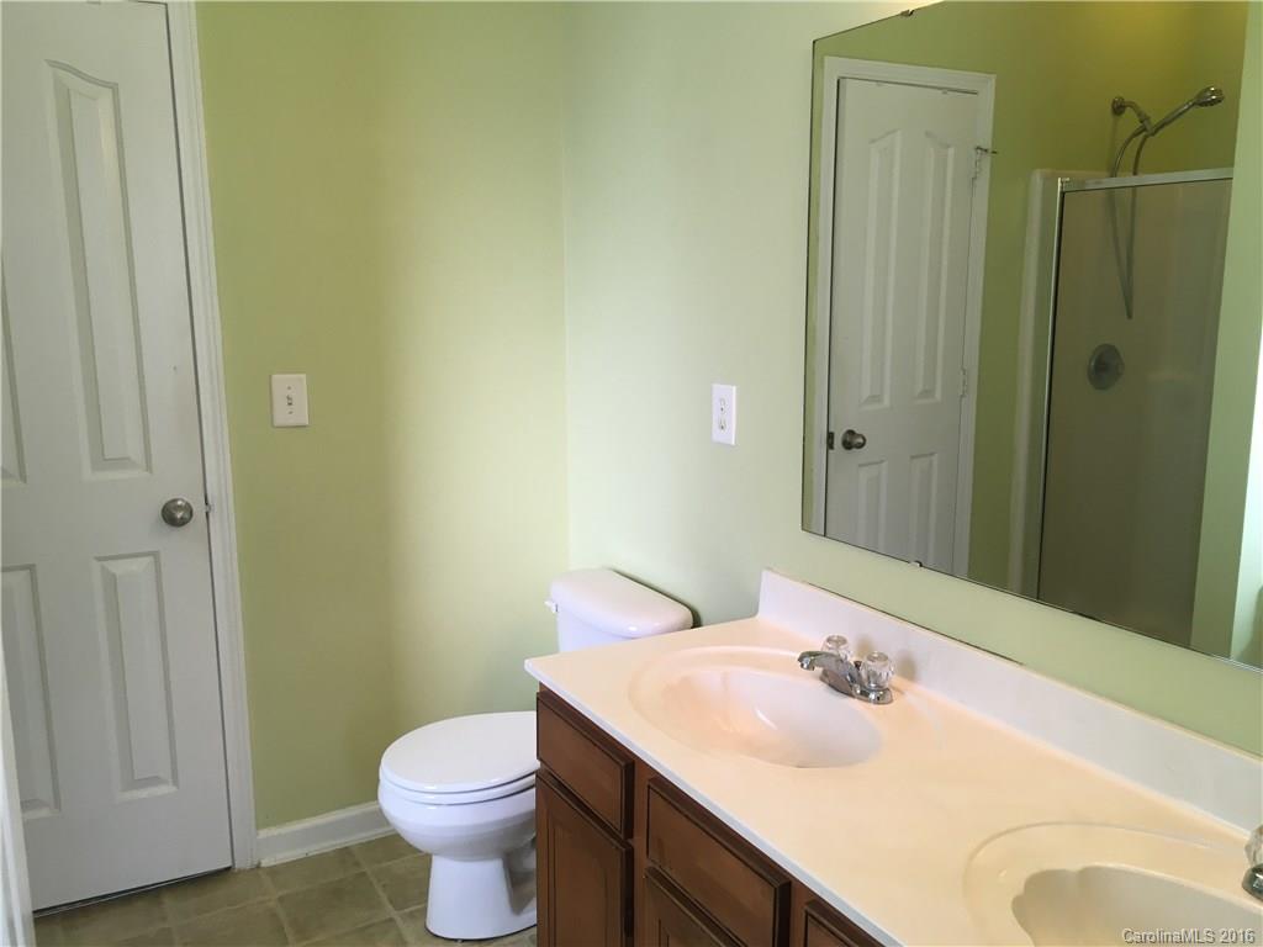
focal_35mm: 29
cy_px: 474
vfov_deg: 48.2
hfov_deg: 61.7
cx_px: 632
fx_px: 1058
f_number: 2.2
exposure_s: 1/40
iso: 25
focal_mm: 4.15
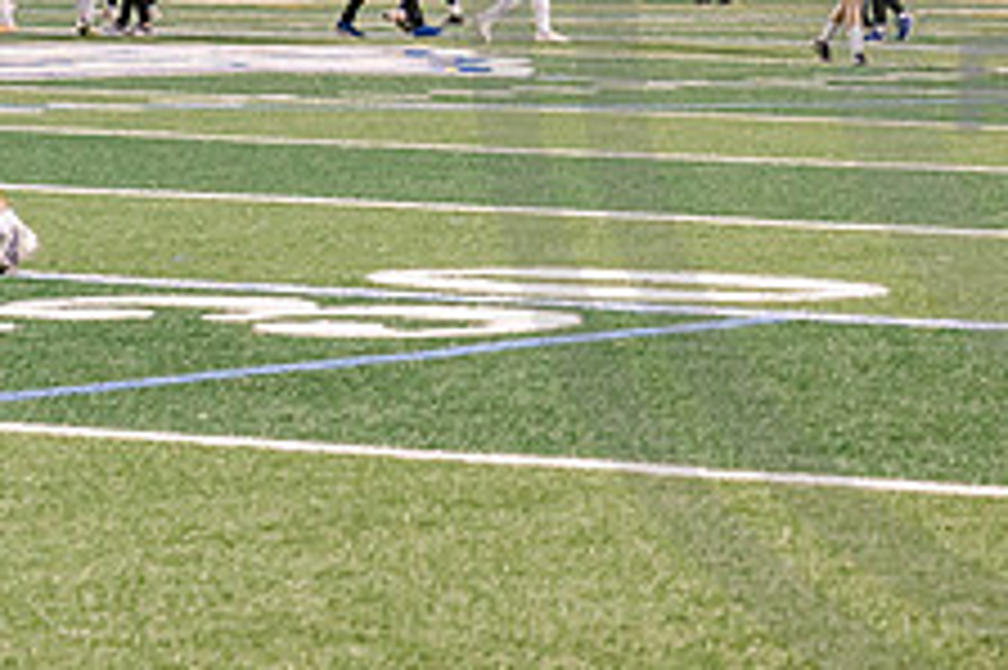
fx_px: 6239
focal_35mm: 223
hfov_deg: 9.0
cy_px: -16
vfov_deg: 6.1
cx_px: 1570
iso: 2500
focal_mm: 70
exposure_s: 1/160
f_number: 4
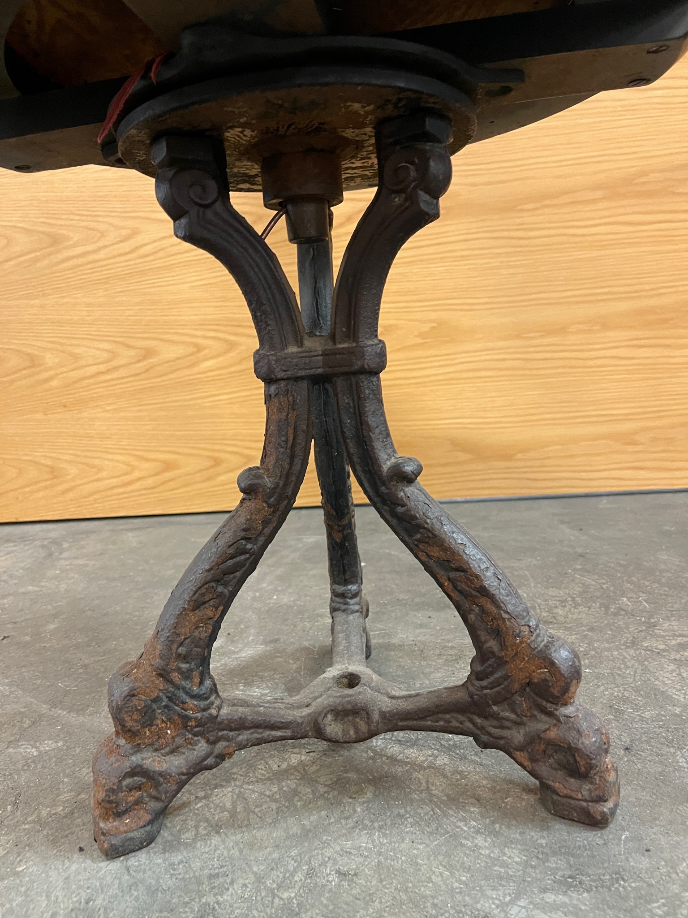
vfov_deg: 67.3
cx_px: 344
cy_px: 459
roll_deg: +3.7
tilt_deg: -7.8
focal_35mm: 26
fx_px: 689
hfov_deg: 53.0
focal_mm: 5.1
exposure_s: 1/50
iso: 500
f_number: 1.6
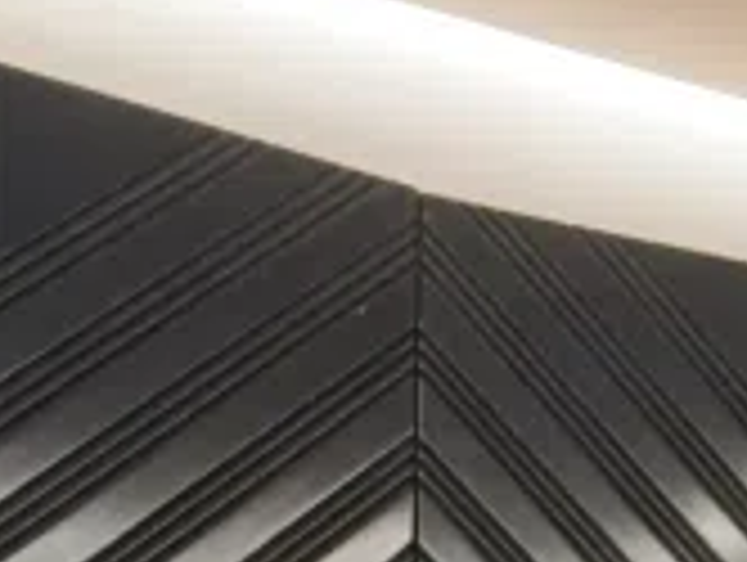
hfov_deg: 19.6
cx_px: 441
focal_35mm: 100
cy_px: 1016
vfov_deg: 13.3
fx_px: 2161
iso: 250
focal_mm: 3.98
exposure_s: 1/25
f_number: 1.8
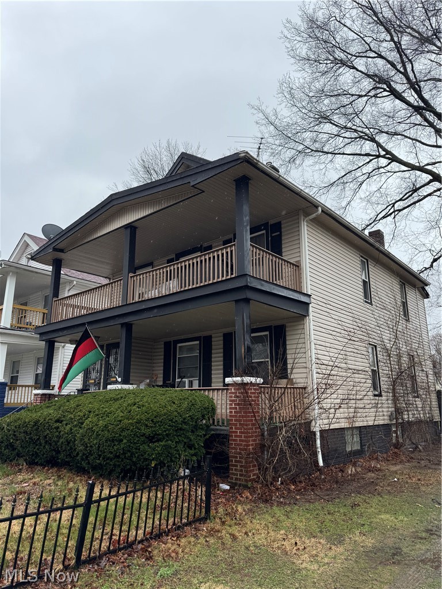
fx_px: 409
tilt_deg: +15.4
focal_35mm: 24
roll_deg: +0.9
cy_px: 294
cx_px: 221
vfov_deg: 71.6
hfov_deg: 56.8
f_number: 1.78
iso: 80
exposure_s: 1/938
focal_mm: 6.76
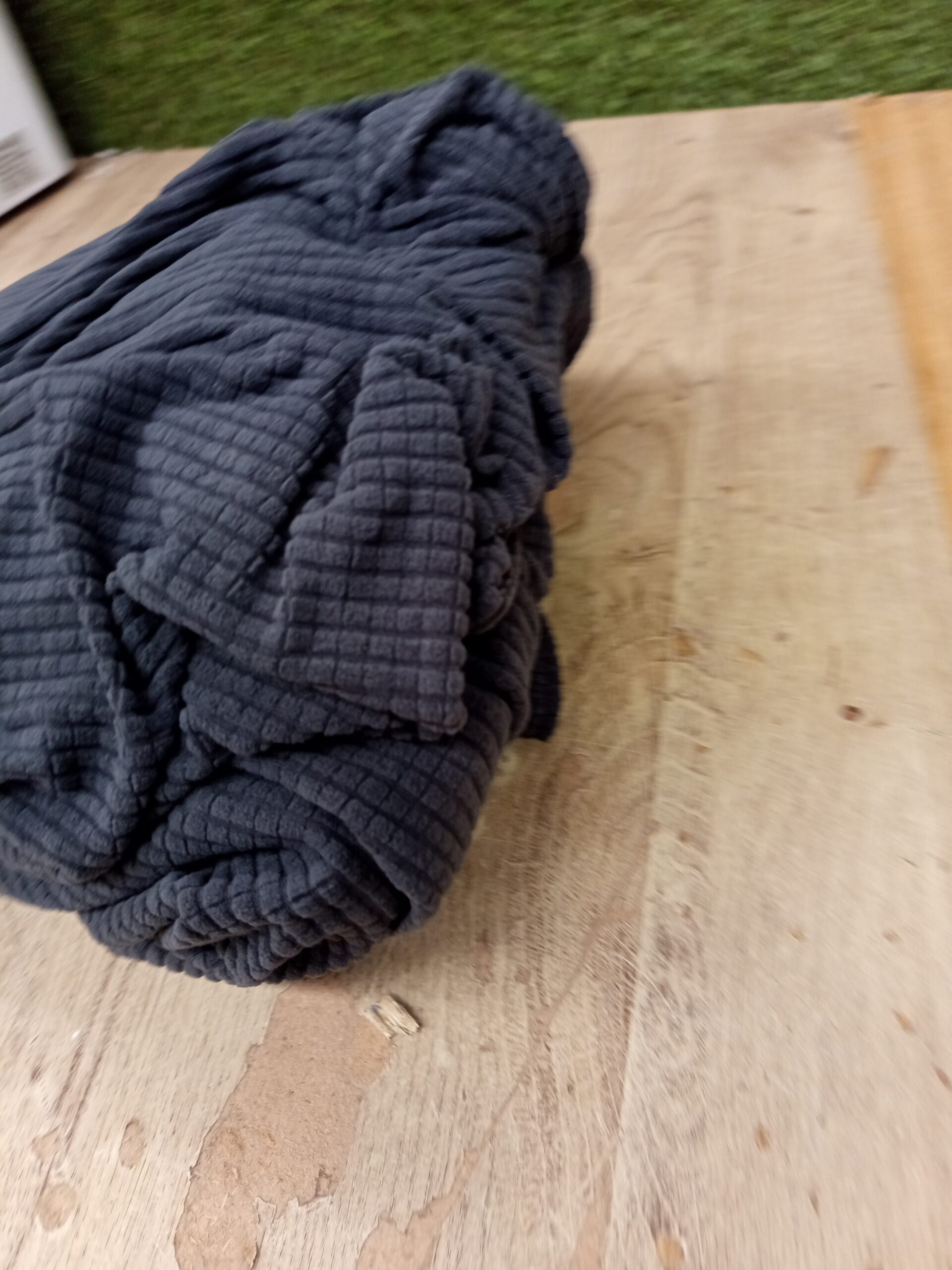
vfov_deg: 71.6
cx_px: 476
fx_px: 880
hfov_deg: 56.8
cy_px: 635
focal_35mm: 24
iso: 470
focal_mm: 5.24
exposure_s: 1/33.3
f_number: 1.7
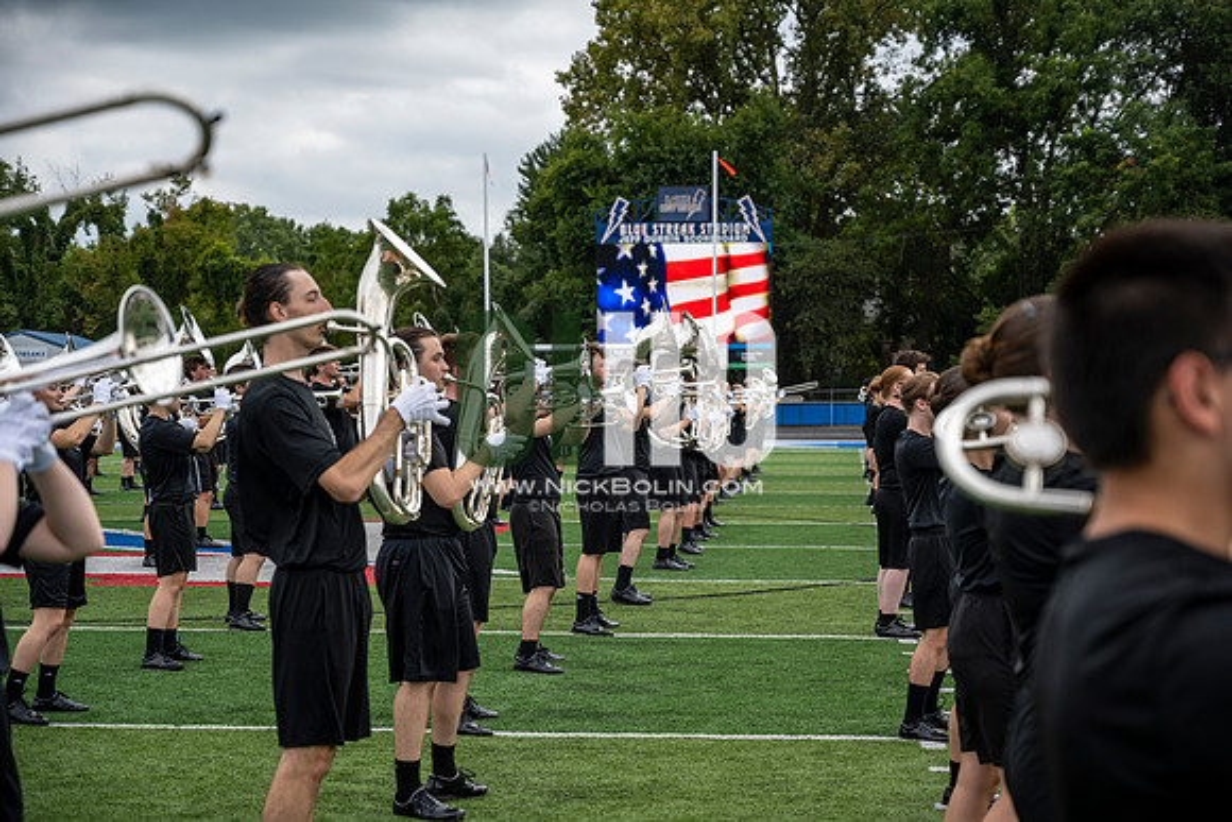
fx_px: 2396
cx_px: 616
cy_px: 411
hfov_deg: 28.8
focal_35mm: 70
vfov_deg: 19.5
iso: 160
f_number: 4
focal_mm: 70
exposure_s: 1/800
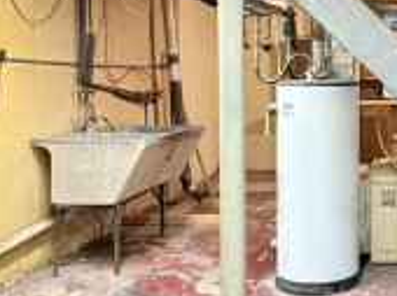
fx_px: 630
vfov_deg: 26.3
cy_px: 98
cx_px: 399
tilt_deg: -3.1
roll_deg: +0.4
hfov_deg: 32.2
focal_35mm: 55
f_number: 2.2
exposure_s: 1/60
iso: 1250
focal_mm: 2.22
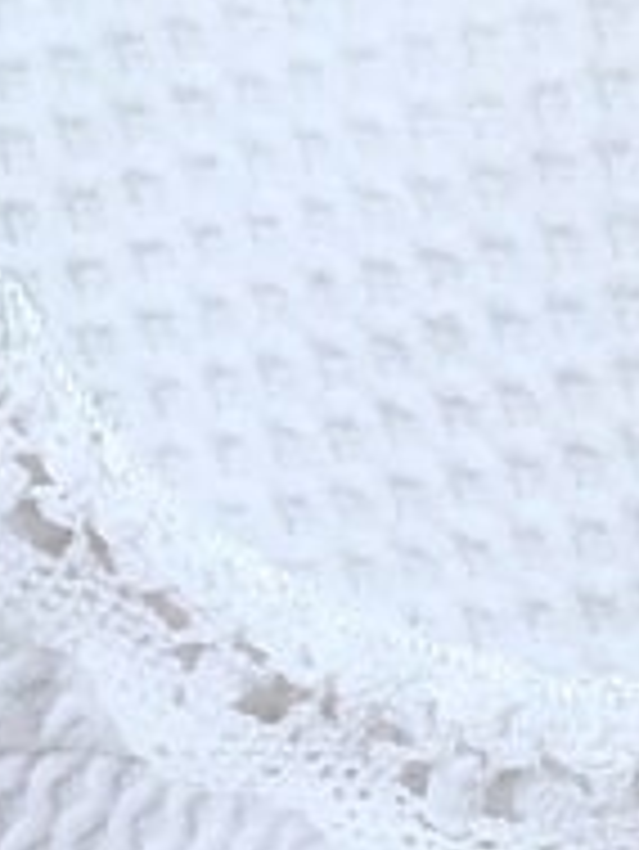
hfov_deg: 9.0
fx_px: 3860
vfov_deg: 12.6
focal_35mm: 157
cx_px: 1152
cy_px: 571
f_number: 2.2
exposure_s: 1/33
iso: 100
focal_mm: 4.15
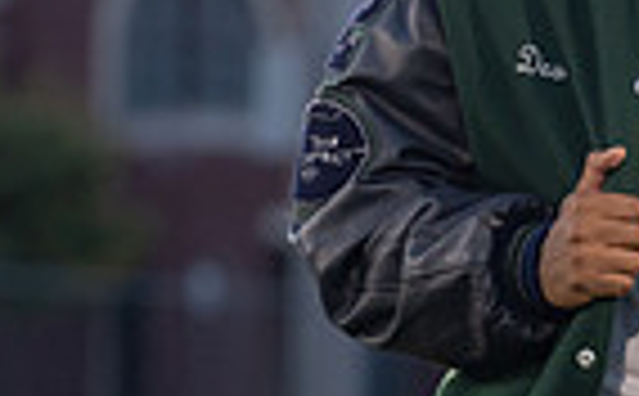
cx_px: 670
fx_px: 7401
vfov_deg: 3.1
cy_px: 92
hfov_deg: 4.9
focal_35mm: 426
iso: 1000
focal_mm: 102
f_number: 2.8
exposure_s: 1/320
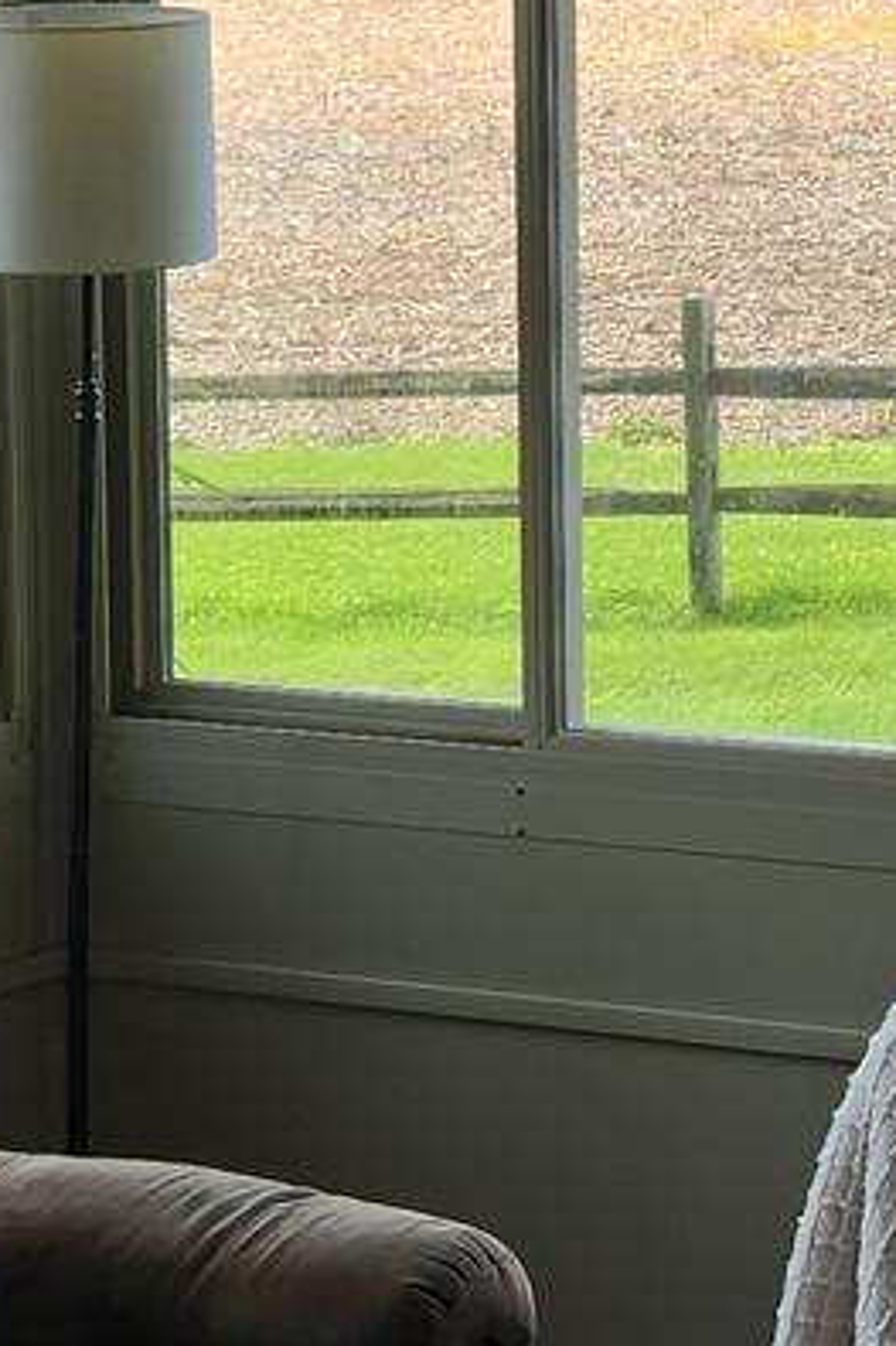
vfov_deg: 16.5
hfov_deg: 11.0
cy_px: 423
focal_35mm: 124
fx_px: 4633
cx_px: 773
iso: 32
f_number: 1.8
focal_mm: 5.4
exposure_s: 1/120
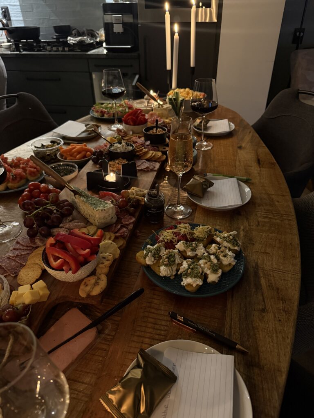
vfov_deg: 71.6
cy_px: 209
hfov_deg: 56.8
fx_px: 290
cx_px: 157
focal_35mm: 24
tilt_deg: -34.5
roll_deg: +0.9
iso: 800
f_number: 1.78
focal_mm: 6.76
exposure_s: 1/33
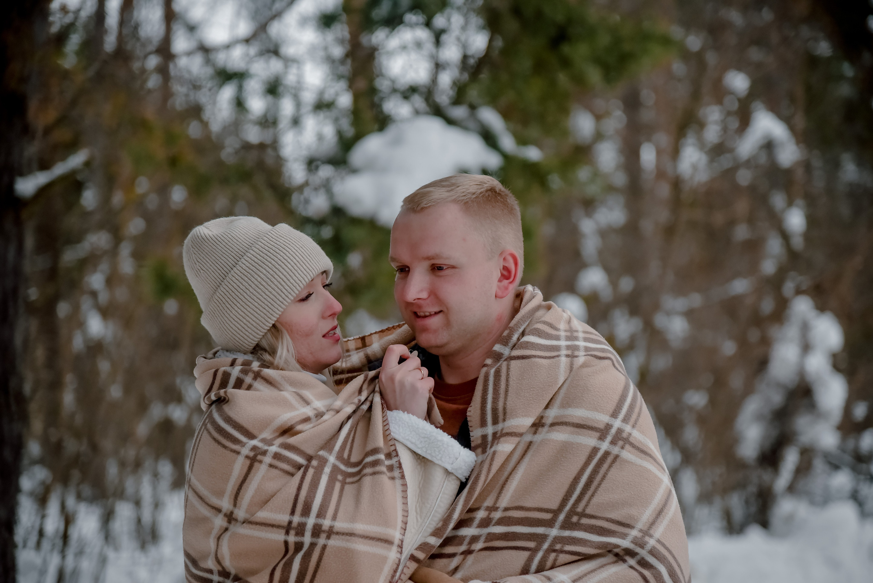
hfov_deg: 17.1
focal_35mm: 120
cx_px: 436
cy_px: 292
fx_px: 2911
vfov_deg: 11.4
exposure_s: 1/200
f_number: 4
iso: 1600
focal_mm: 120
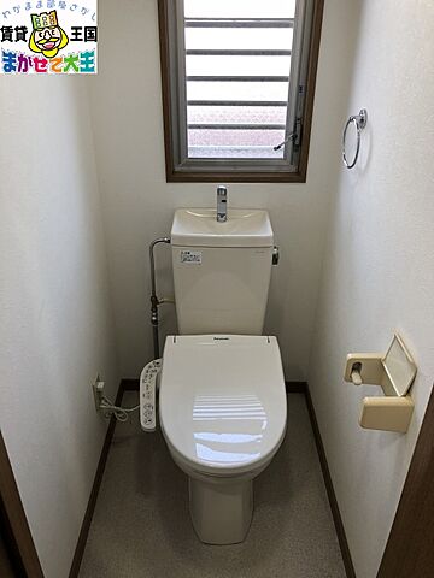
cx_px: 217
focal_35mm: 28
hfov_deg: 49.7
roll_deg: -0.9
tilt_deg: -29.0
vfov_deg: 63.4
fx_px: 468
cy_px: 289
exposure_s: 1/30
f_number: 1.8
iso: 25
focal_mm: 4
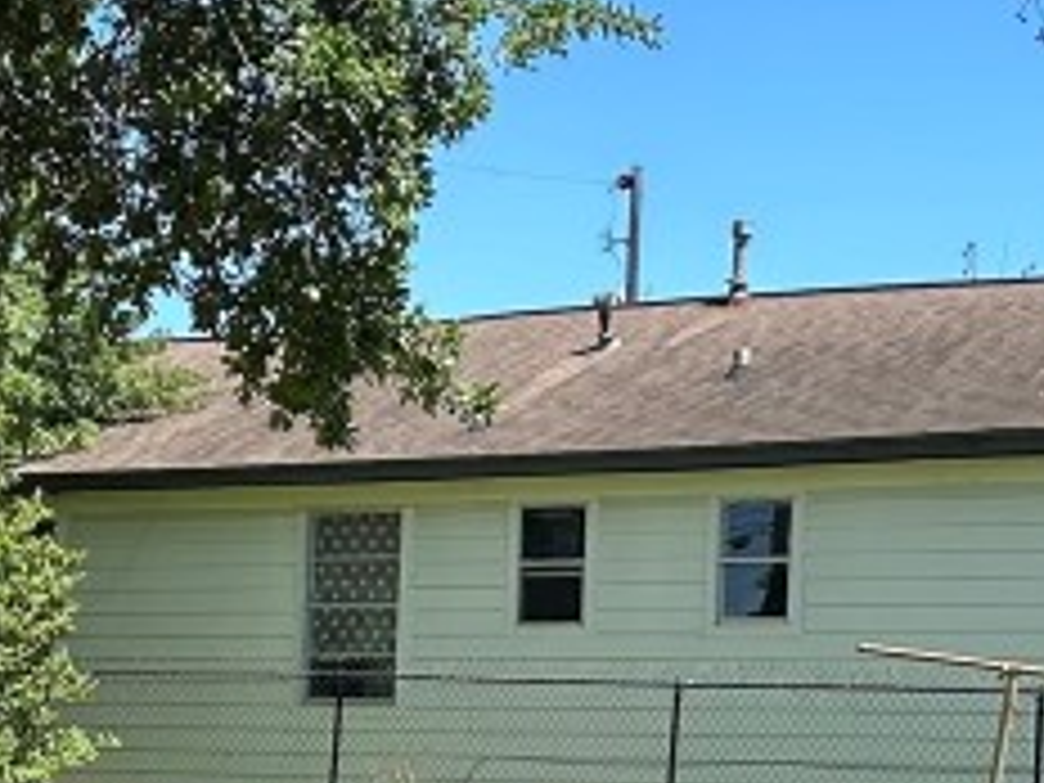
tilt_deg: +1.9
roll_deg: -2.6
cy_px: 706
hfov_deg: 17.0
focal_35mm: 115
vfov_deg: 12.8
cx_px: 243
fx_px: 3468
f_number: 1.5
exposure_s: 1/1597
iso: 50
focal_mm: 5.7
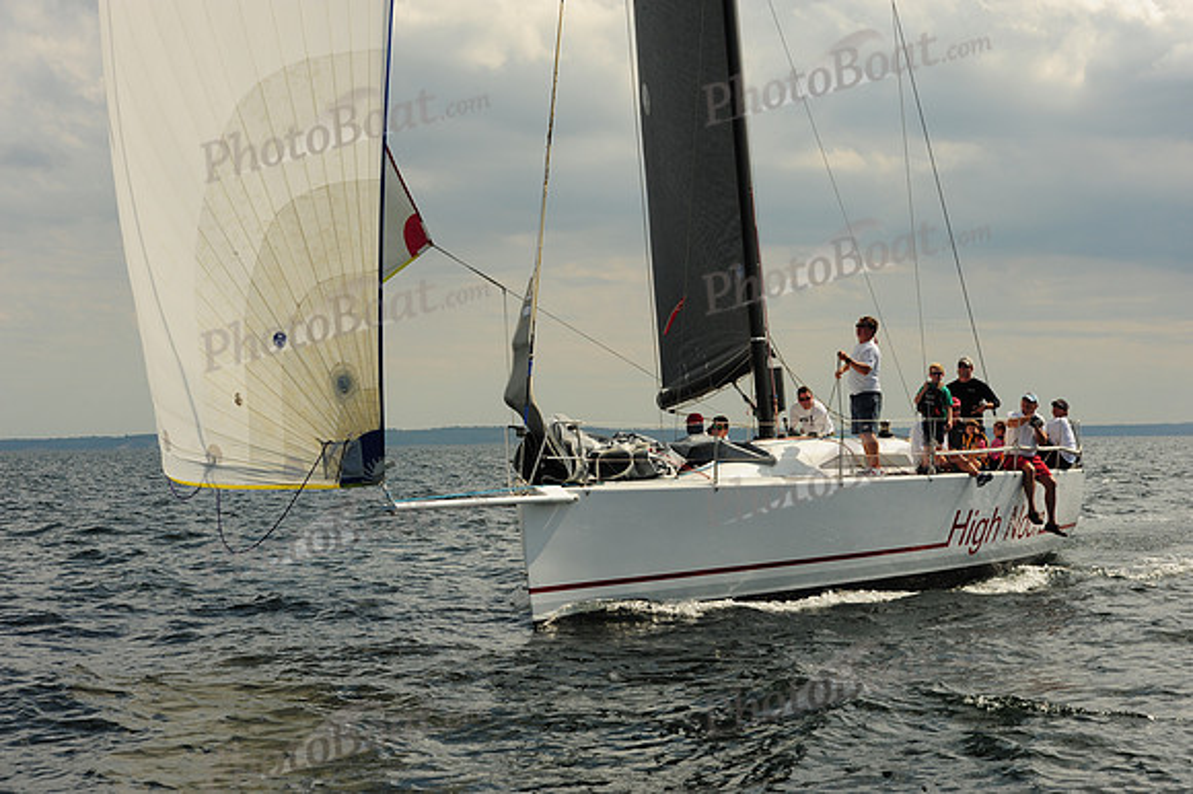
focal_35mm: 102
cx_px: 596
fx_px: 3378
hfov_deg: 20.0
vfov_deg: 13.4
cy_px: 397
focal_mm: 102
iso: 320
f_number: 9
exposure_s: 1/1250
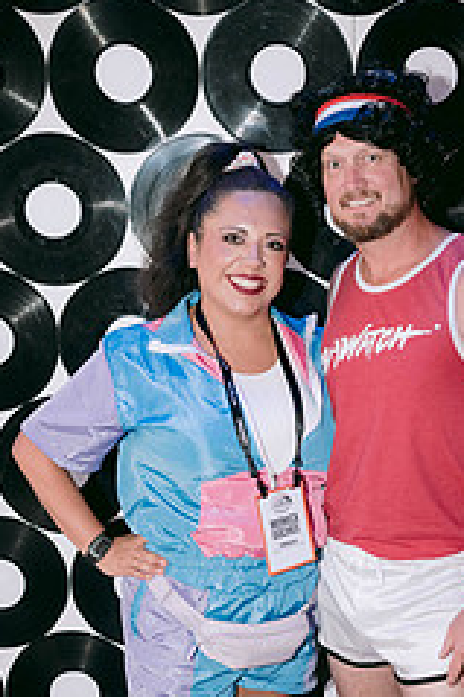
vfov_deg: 30.1
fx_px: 1278
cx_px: 336
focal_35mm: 66
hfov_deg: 20.5
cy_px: 505
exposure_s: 1/160
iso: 1600
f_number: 2.8
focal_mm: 35
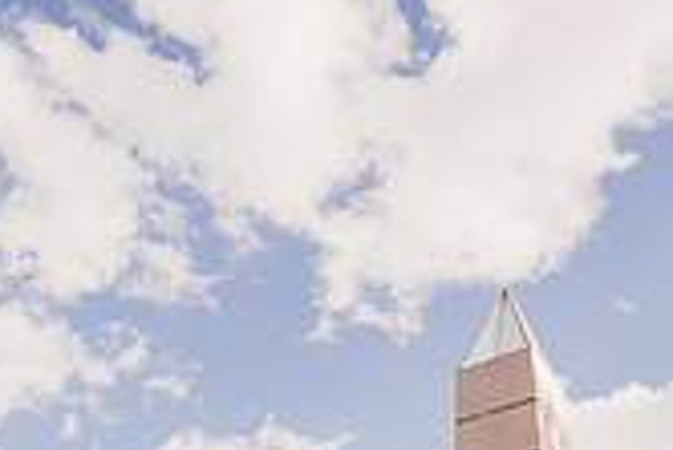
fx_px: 1216
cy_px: 904
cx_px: 389
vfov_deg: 16.2
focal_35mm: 65
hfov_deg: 30.9
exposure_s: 1/640
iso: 100
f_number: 3.5
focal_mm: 24
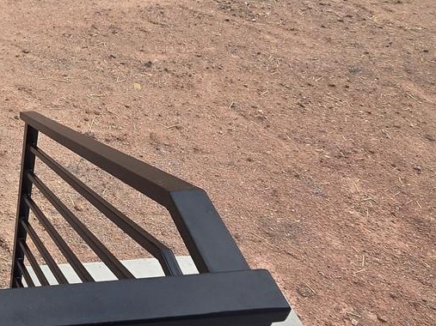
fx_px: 516
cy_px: 84
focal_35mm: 41
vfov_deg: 34.4
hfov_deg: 38.0
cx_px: -45
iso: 50
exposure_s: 1/1318
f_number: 2.2
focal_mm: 2.2
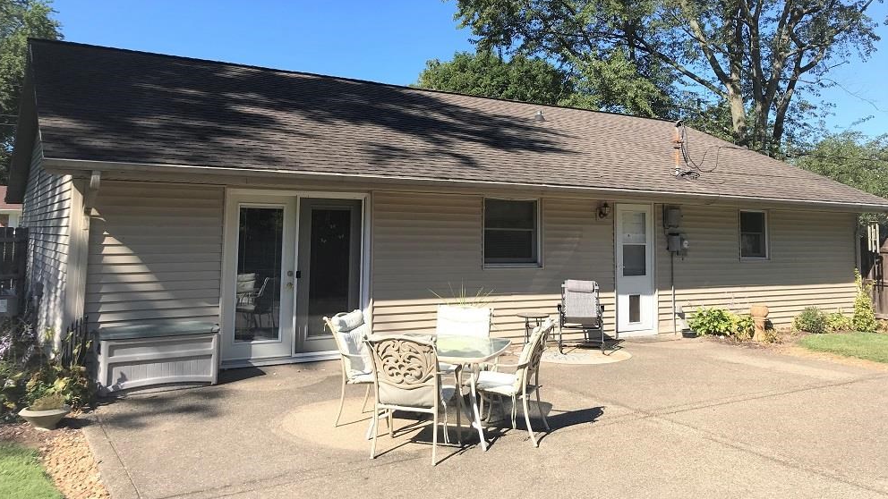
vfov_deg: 37.4
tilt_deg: +5.8
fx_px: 730
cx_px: 440
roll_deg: -0.4
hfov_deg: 62.6
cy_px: 165
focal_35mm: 31
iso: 20
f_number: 1.8
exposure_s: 1/1451
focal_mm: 3.99
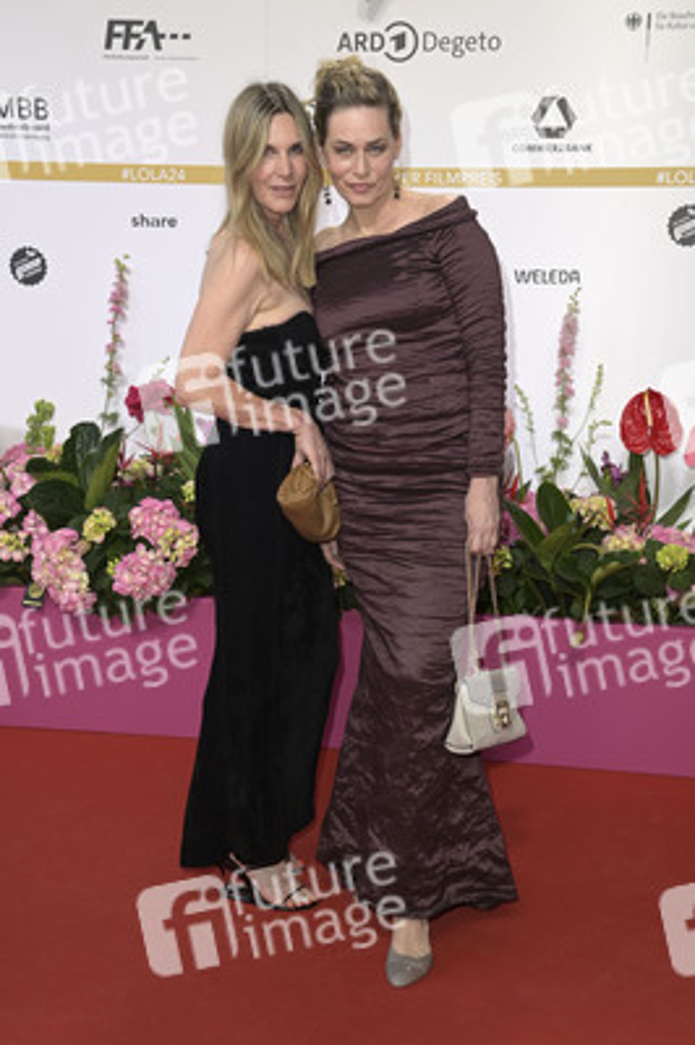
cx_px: 348
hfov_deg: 25.9
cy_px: 522
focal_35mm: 52
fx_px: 1508
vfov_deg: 38.2
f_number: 5.6
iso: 640
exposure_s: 1/250
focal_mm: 52
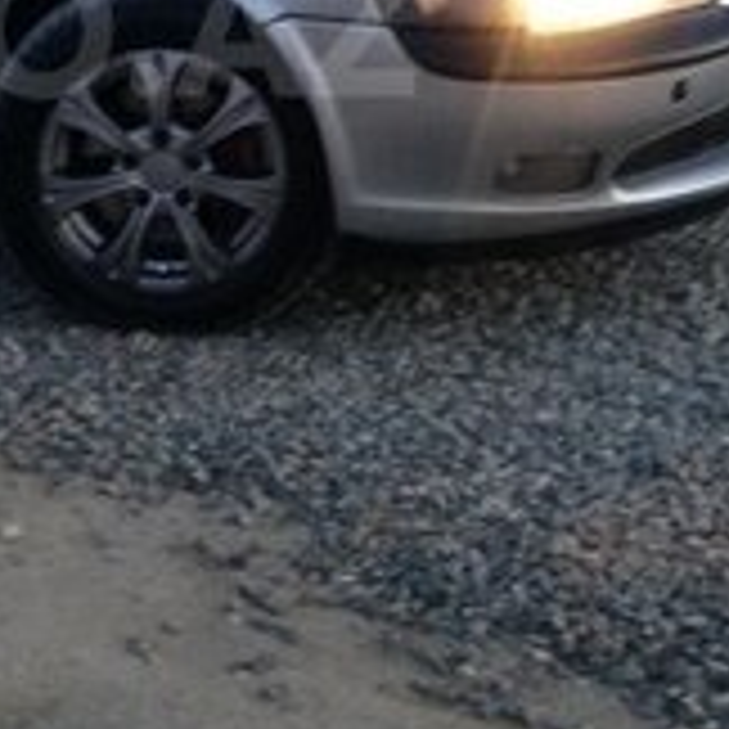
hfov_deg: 14.4
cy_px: 29
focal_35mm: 119
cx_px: -45
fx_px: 2835
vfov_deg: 14.5
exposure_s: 1/20
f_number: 2.4
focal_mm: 4.12
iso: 100
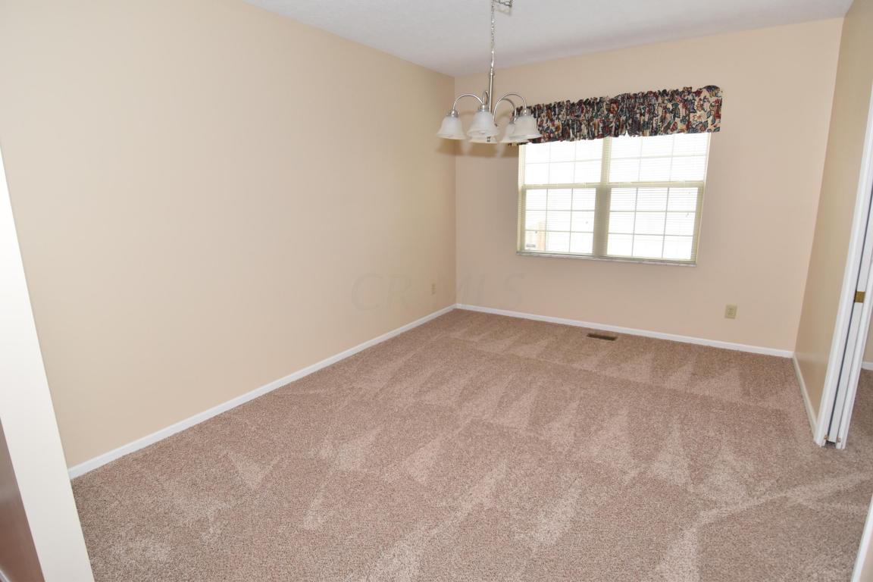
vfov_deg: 67.4
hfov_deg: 90.0
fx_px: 436
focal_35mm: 18
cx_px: 436
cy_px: 291
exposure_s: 1/125
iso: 800
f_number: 5.6
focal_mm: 12
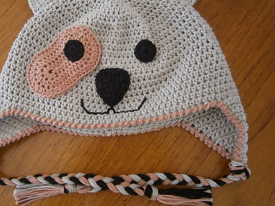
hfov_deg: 56.4
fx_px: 254
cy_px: 89
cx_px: 109
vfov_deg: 44.1
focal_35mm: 32
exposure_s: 1/30
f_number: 2.8
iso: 100
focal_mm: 4.7
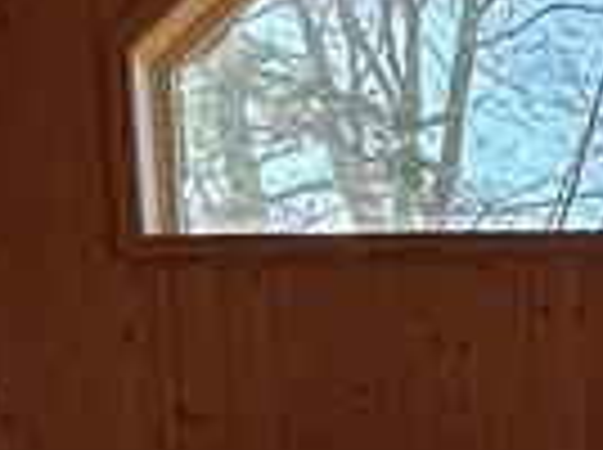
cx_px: 909
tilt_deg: -8.3
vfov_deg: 11.7
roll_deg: -0.1
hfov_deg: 16.7
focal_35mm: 107
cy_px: 1026
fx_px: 1861
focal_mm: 2.22
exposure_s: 1/320
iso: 40
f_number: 2.2
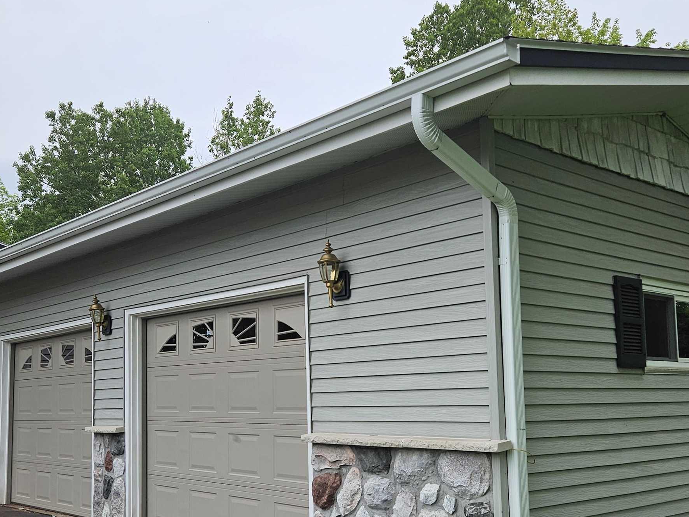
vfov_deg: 35.6
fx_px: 796
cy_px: 348
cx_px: 343
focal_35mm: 40
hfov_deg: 46.8
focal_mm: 5.4
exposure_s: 1/1480
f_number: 1.8
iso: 32
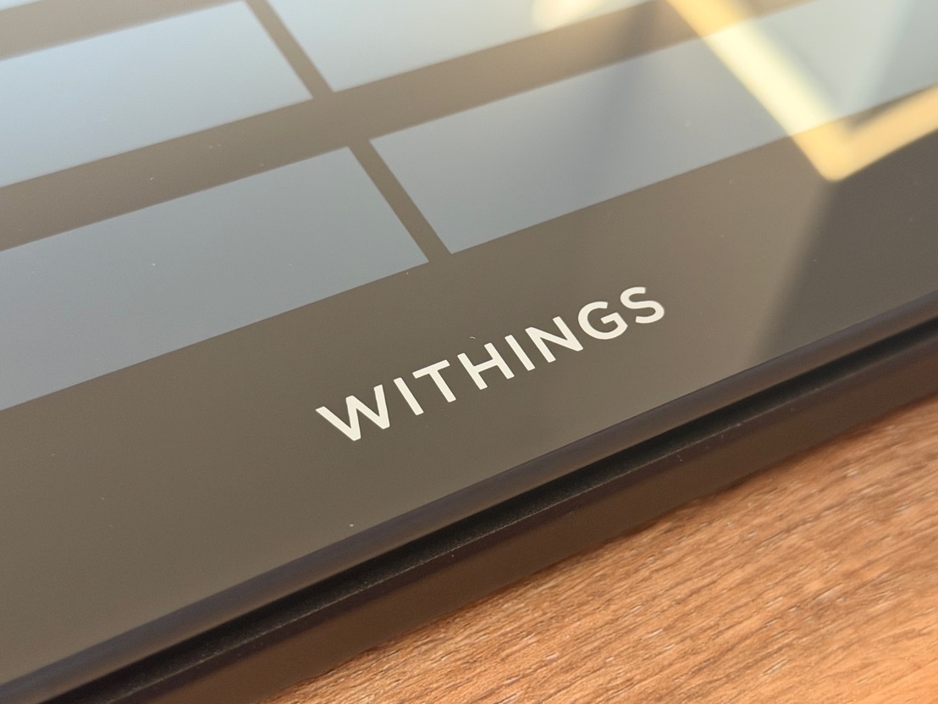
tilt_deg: -49.1
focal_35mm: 52
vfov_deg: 28.0
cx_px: 503
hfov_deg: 36.8
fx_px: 1409
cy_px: 334
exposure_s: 1/37
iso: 500
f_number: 1.78
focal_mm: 6.76
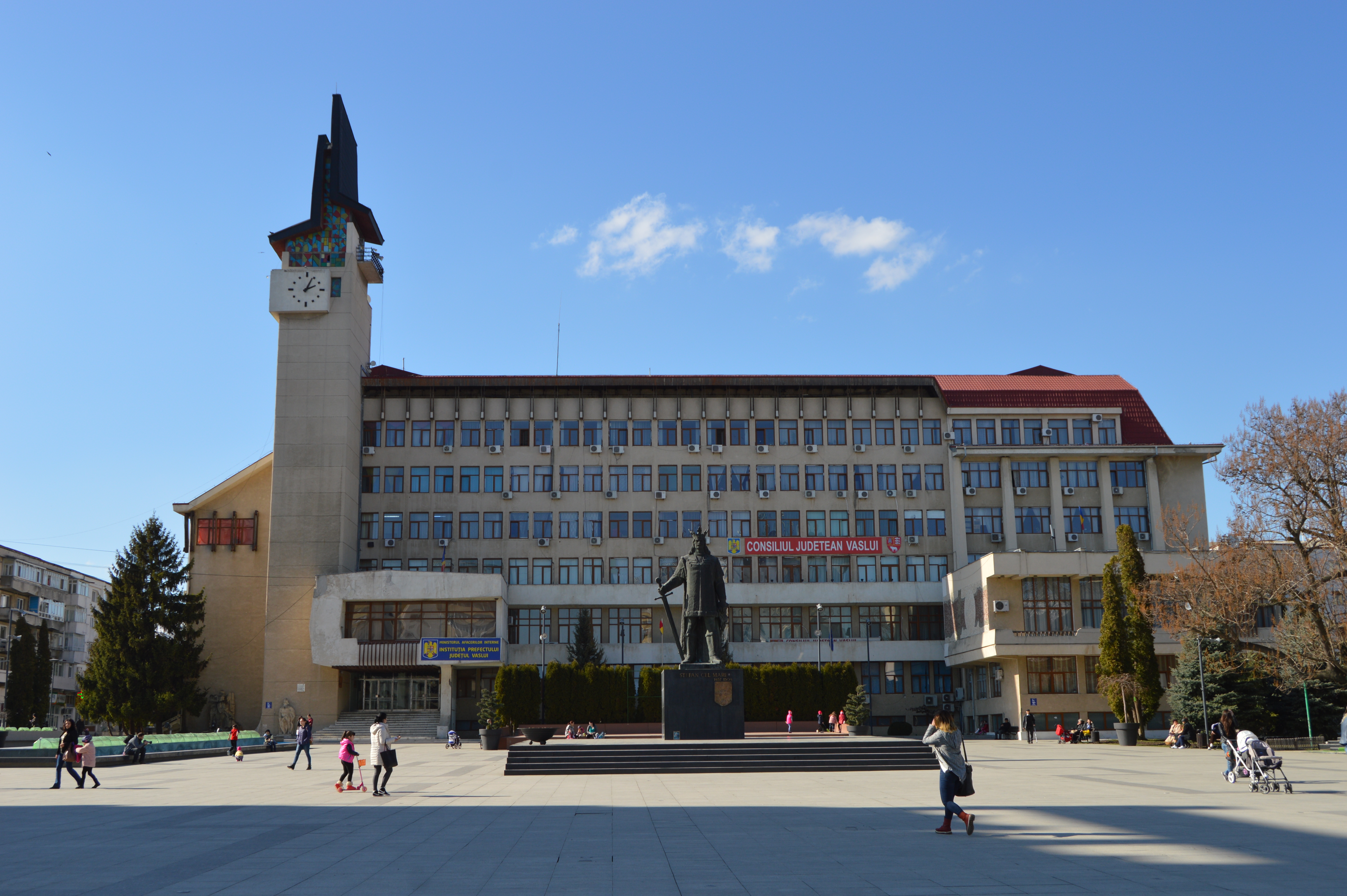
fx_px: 1458
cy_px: 448
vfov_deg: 34.1
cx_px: 674
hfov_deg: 49.6
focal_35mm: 39
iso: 100
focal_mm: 26
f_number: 8
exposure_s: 1/250
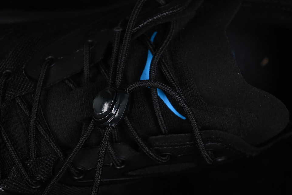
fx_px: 681
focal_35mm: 84
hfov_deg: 24.2
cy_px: 88
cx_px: 147
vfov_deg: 16.3
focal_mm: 50
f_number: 6.3
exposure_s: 1/60
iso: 160
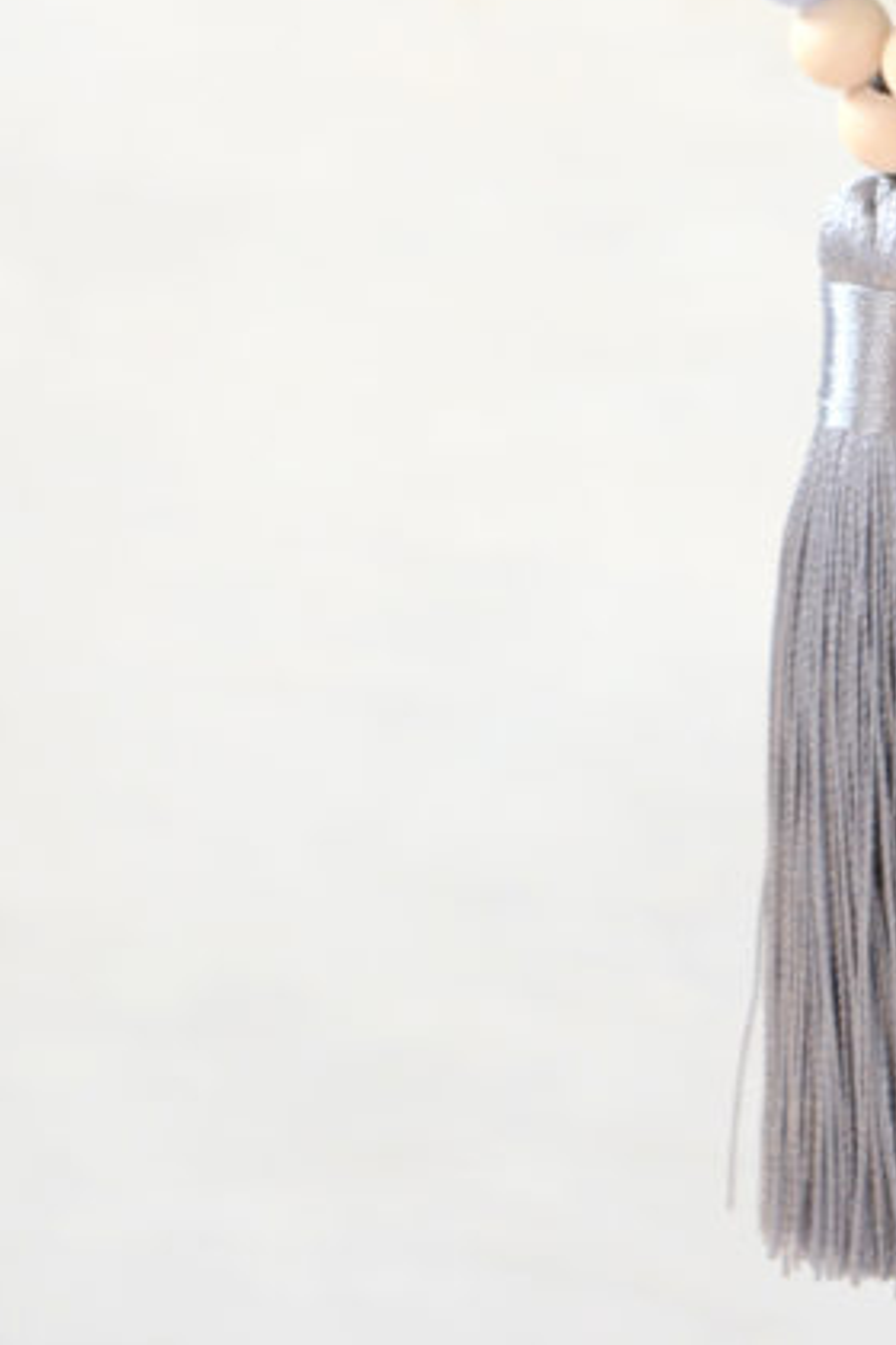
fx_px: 7093
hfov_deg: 7.2
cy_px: -102
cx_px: 805
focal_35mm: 190
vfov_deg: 10.7
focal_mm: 52
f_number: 5.6
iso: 500
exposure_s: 1/60
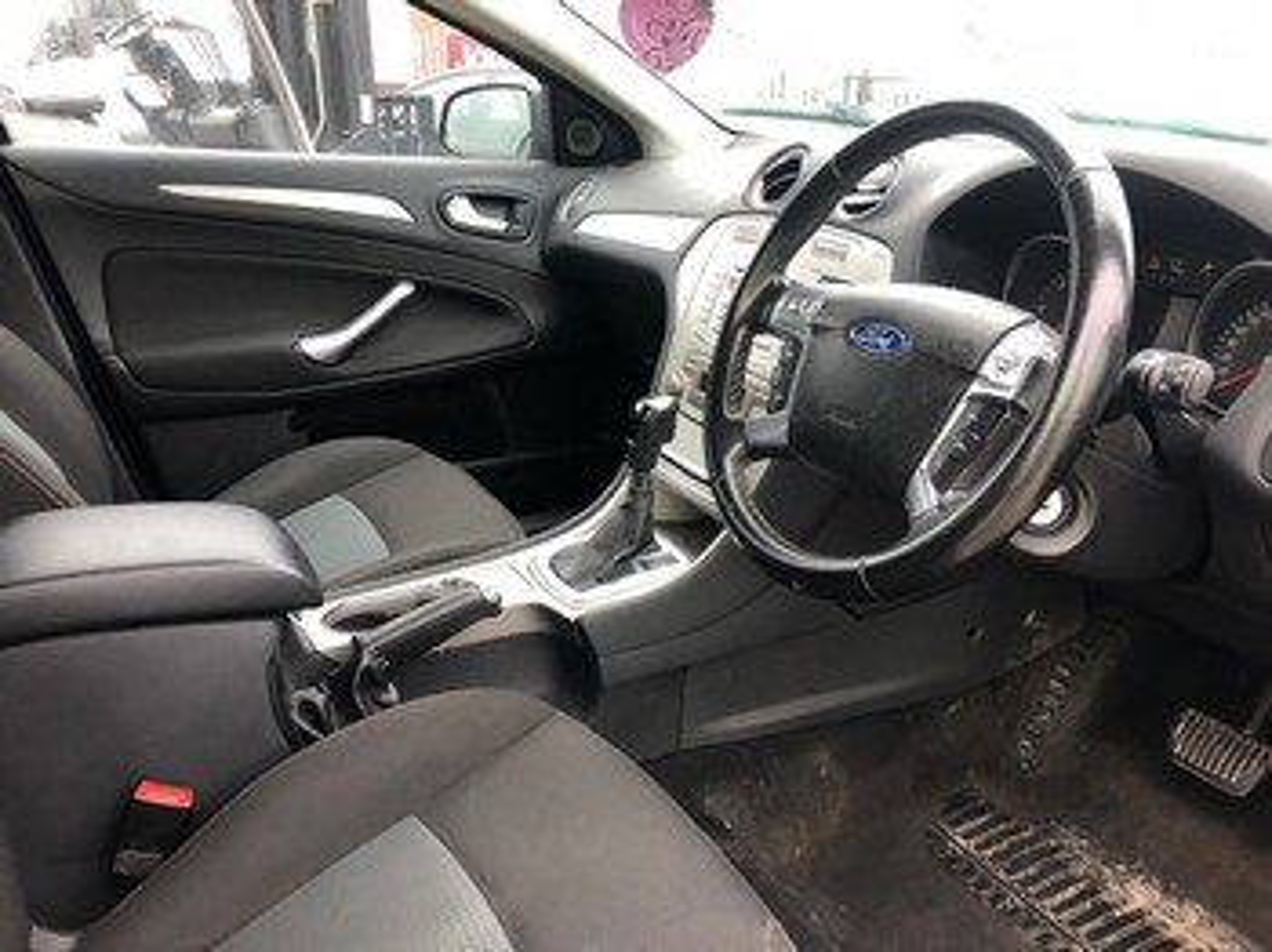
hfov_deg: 63.5
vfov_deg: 49.7
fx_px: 1028
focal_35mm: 28
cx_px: 636
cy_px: 476
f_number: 1.8
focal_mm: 4
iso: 80
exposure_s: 1/17
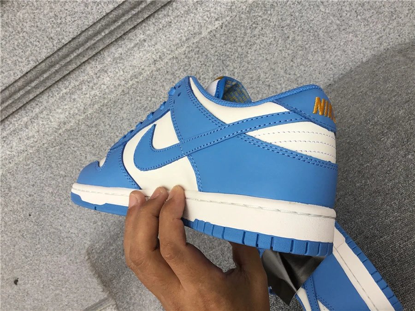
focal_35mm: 31
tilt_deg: -38.1
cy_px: 156
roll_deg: +40.0
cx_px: 208
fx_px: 372
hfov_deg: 58.4
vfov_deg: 45.4
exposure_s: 1/100
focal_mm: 3.3
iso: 32
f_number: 2.4
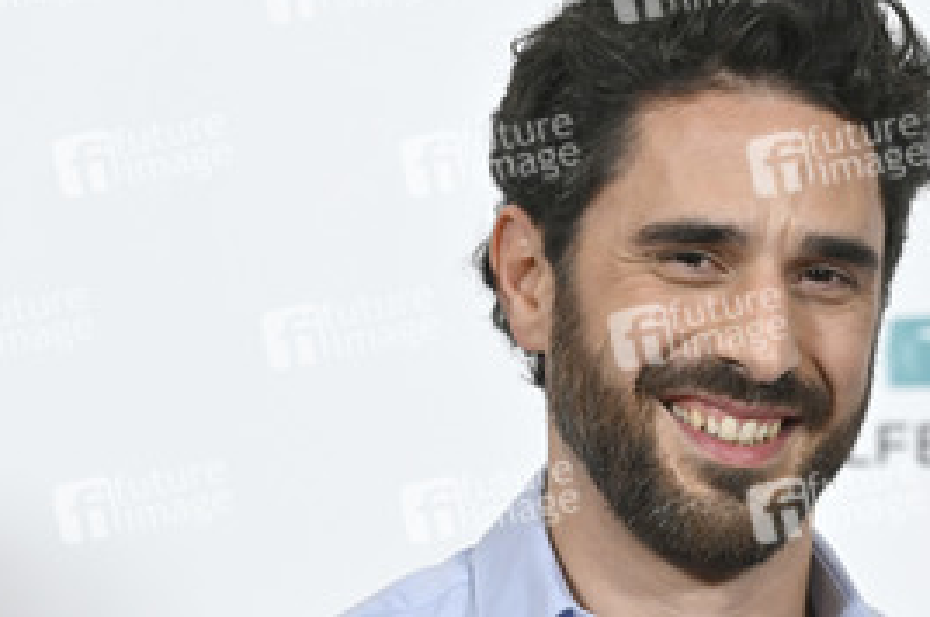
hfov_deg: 6.8
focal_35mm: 303
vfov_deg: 4.5
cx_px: 744
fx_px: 7818
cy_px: 416
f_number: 4.5
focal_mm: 180
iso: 1600
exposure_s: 1/640
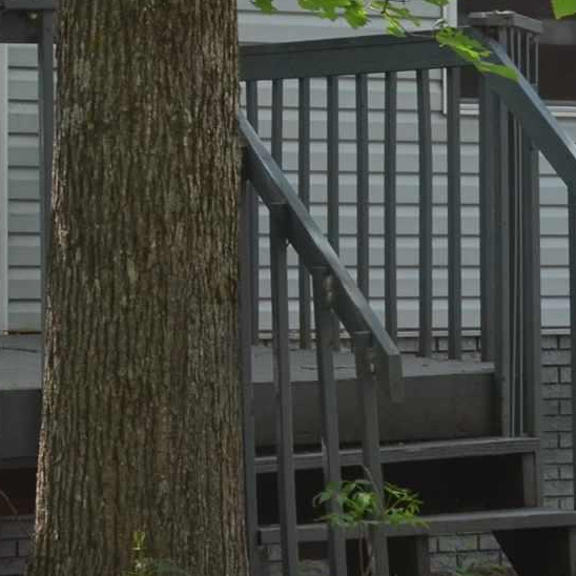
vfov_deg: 10.1
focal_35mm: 171
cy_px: -30
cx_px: -116
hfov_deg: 10.1
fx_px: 3219
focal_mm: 24
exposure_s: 1/200
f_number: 7.1
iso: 200
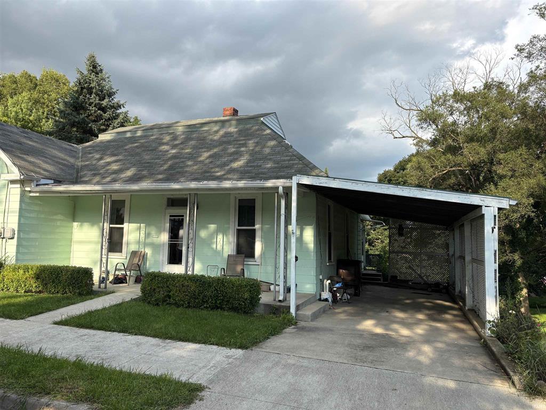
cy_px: 205
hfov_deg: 67.3
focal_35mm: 26
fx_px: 410
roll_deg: -1.3
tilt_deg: +4.8
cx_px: 273
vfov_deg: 53.1
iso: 50
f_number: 1.6
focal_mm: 5.96
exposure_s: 1/1616
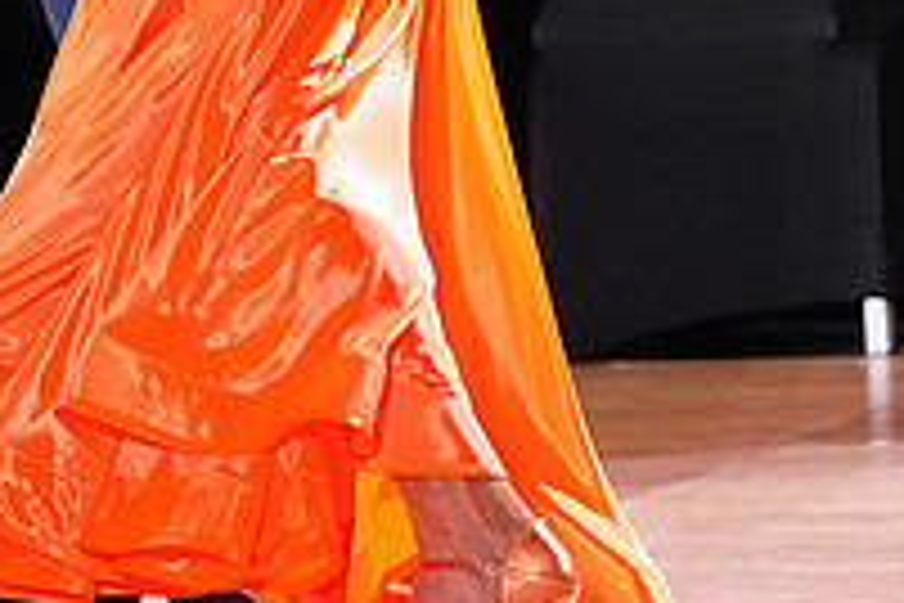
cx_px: 317
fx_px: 10822
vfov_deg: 3.2
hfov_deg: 4.8
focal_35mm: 431
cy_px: -446
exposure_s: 1/320
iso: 8000
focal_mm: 149
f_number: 4.5
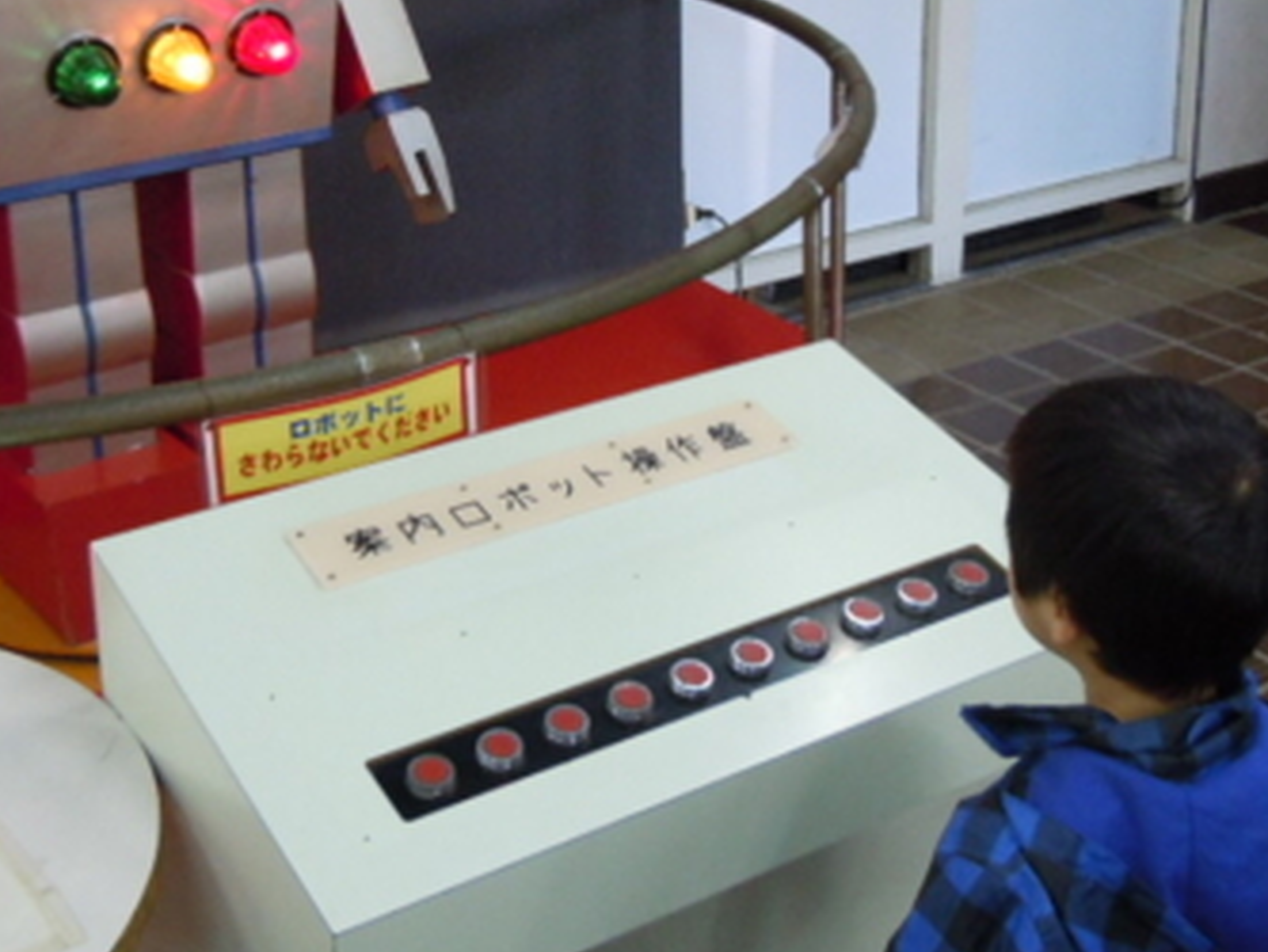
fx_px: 1979
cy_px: 194
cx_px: 590
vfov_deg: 26.6
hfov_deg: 35.5
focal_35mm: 54
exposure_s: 1/20
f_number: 3.5
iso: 400
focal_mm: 5.4
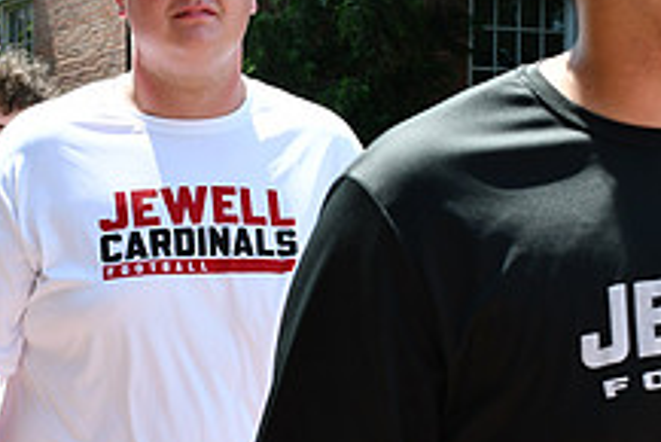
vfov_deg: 11.9
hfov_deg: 17.7
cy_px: 297
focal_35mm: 115
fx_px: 2113
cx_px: 161
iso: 200
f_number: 7.1
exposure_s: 1/250
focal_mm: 29
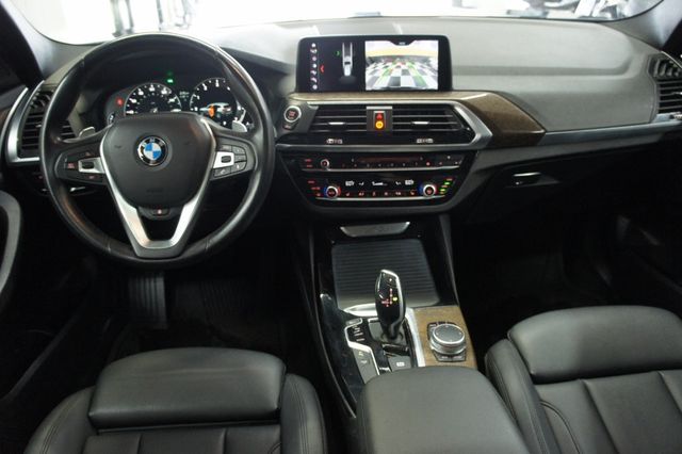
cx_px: 341
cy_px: 227
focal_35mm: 27
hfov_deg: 67.4
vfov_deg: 47.9
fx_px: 511
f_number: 3.5
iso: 1250
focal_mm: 18
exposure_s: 1/30
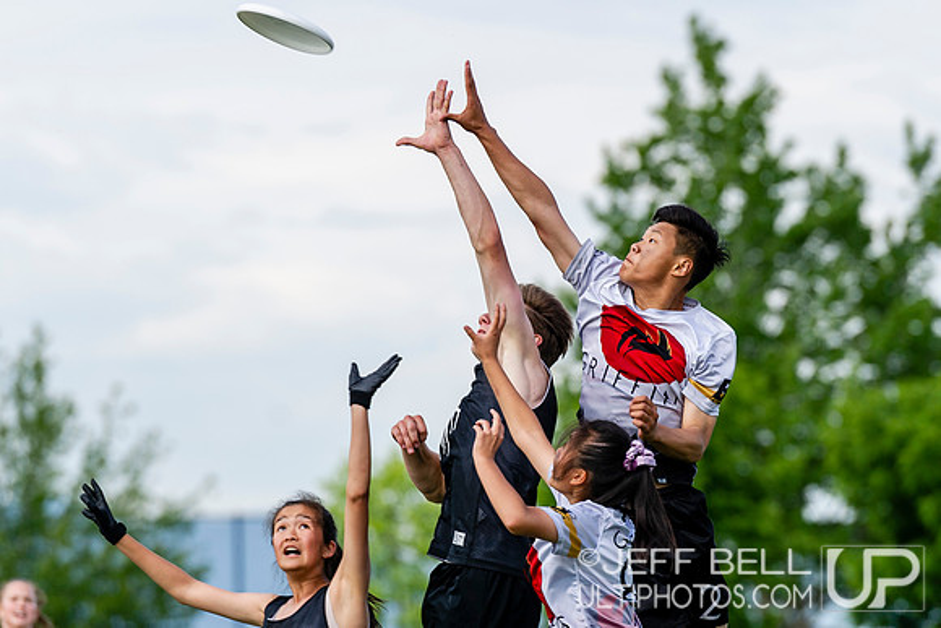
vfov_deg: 4.4
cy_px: 417
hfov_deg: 6.5
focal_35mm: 315
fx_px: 8237
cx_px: 534
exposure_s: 1/1250
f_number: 4
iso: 320
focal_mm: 200
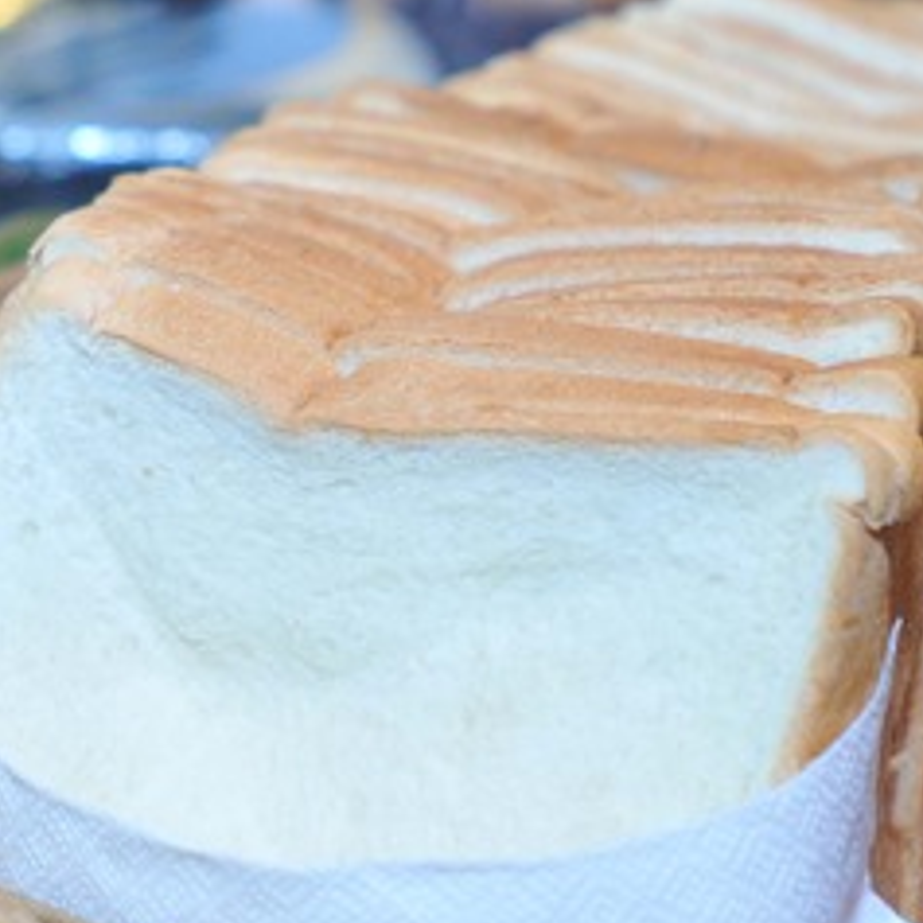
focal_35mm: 150
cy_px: 2
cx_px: 55
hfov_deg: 11.5
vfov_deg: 11.5
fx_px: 4538
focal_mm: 35
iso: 200
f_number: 2.8
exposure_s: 1/20
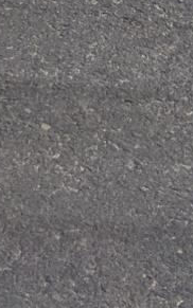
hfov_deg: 6.6
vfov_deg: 8.3
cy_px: -732
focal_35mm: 197
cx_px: -32
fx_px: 1657
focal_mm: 4.44
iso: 70
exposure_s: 1/2924
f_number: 1.8
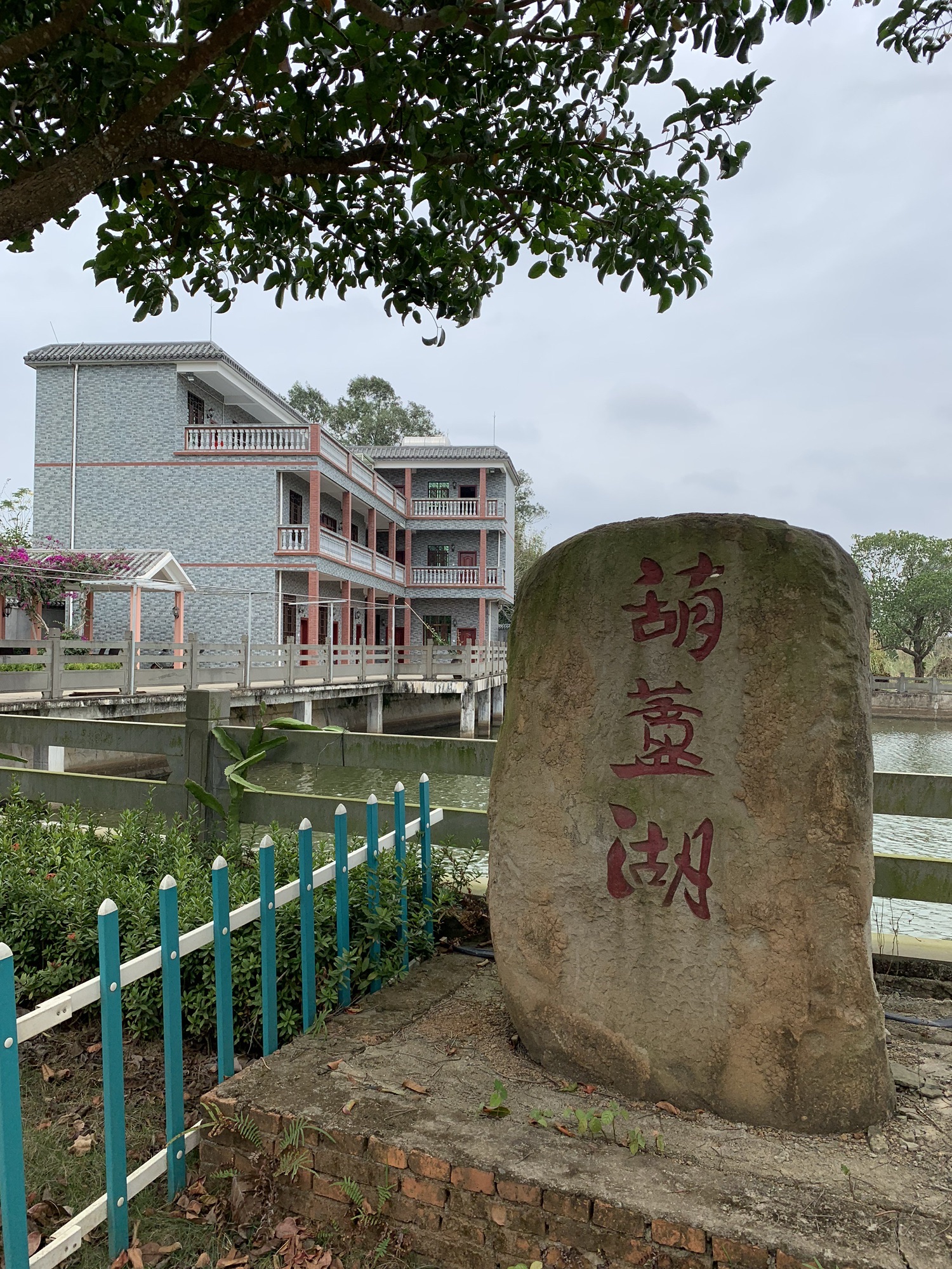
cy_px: 634
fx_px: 953
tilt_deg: +1.2
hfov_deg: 53.1
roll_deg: -0.1
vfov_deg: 67.3
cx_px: 476
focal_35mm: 26
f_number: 1.8
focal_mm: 4.25
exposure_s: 1/1689
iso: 25
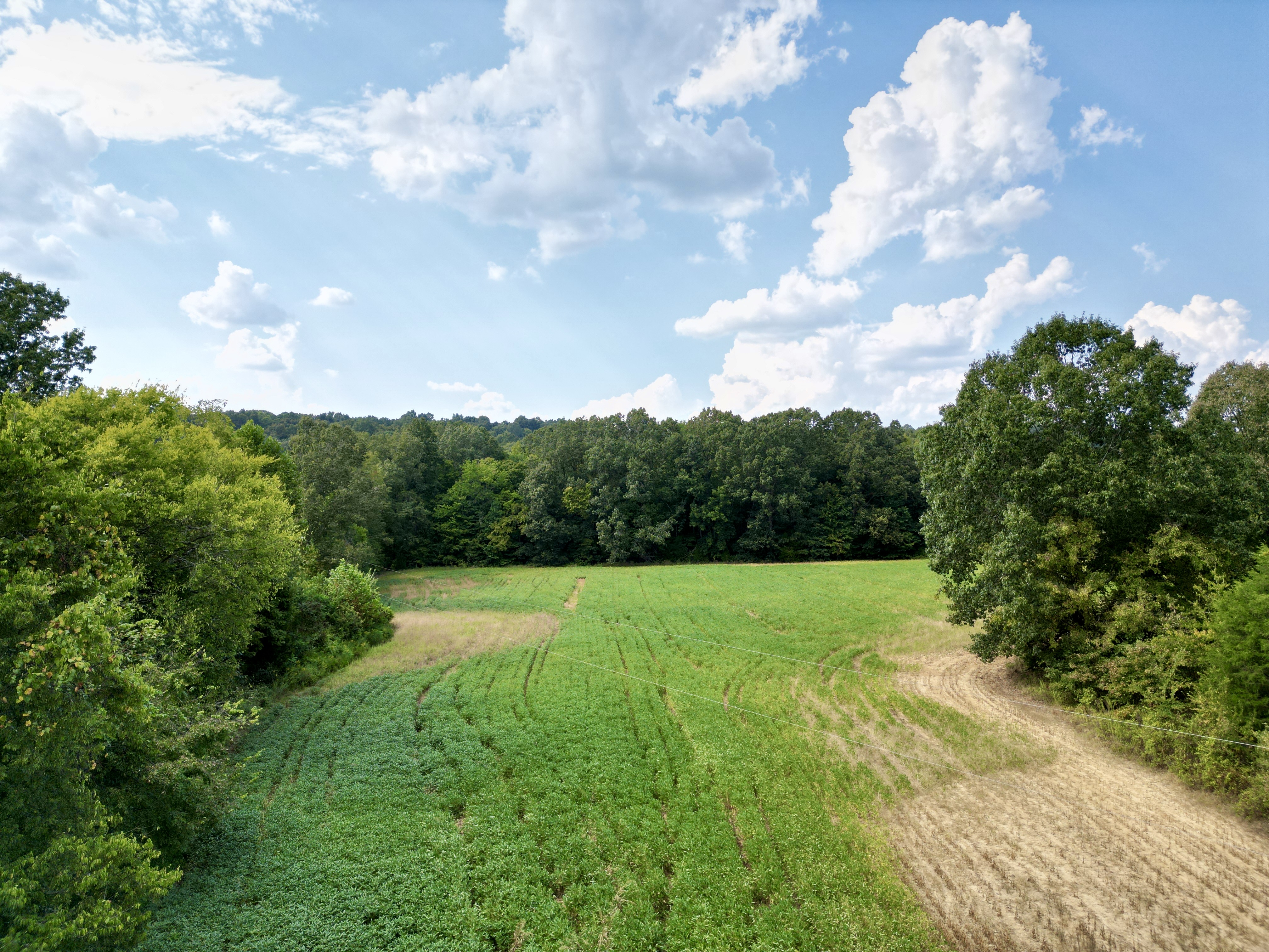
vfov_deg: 56.8
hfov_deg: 71.6
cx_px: 634
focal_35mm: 24
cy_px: 476
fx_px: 880
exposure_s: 1/1600
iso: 110
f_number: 1.7
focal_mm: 6.72
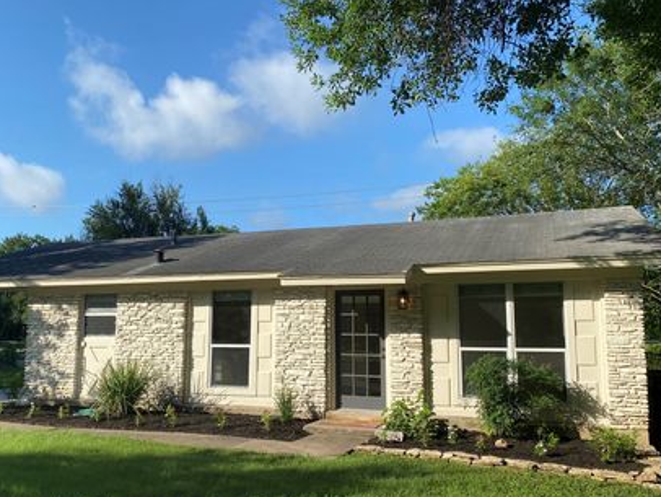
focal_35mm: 32
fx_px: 611
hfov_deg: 56.7
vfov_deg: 44.1
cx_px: 300
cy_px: 276
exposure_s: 1/2463
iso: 32
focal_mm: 4.25
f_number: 1.8
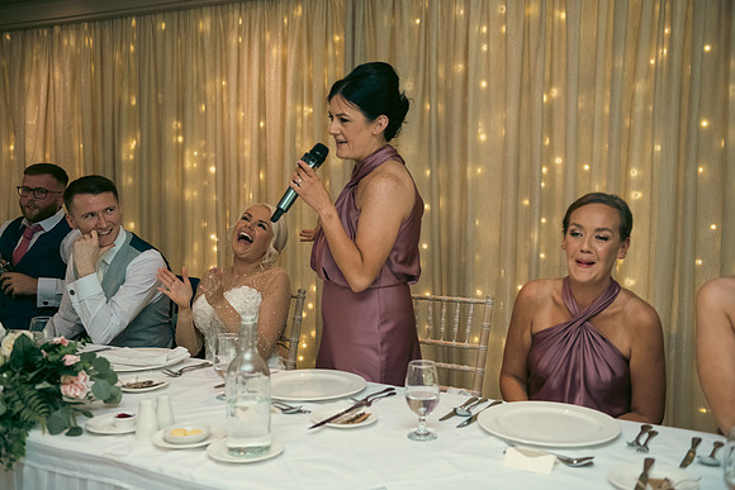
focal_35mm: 38
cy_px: 245
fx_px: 776
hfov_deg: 50.7
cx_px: 368
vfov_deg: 35.1
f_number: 3.5
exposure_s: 1/160
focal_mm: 38
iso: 800
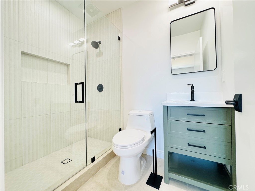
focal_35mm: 14
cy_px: 96
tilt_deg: +0.4
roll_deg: +1.3
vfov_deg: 85.7
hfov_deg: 102.1
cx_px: 128
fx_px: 103
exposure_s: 1/120
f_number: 2.2
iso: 320
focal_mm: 2.22
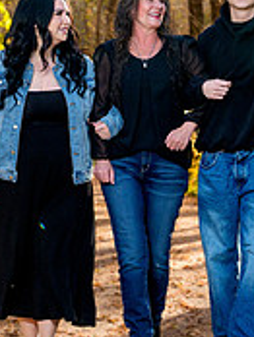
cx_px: 145
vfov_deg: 12.3
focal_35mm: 160
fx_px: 1562
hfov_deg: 9.3
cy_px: 137
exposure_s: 1/160
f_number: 4
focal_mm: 50
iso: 400
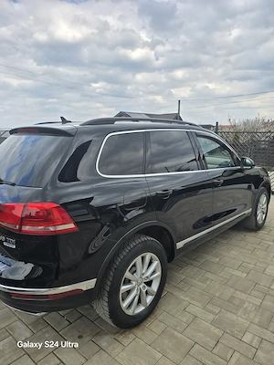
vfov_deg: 73.9
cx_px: 137
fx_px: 243
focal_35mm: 23
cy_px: 182
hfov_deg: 58.9
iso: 12
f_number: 1.7
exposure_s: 1/361
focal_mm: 6.3
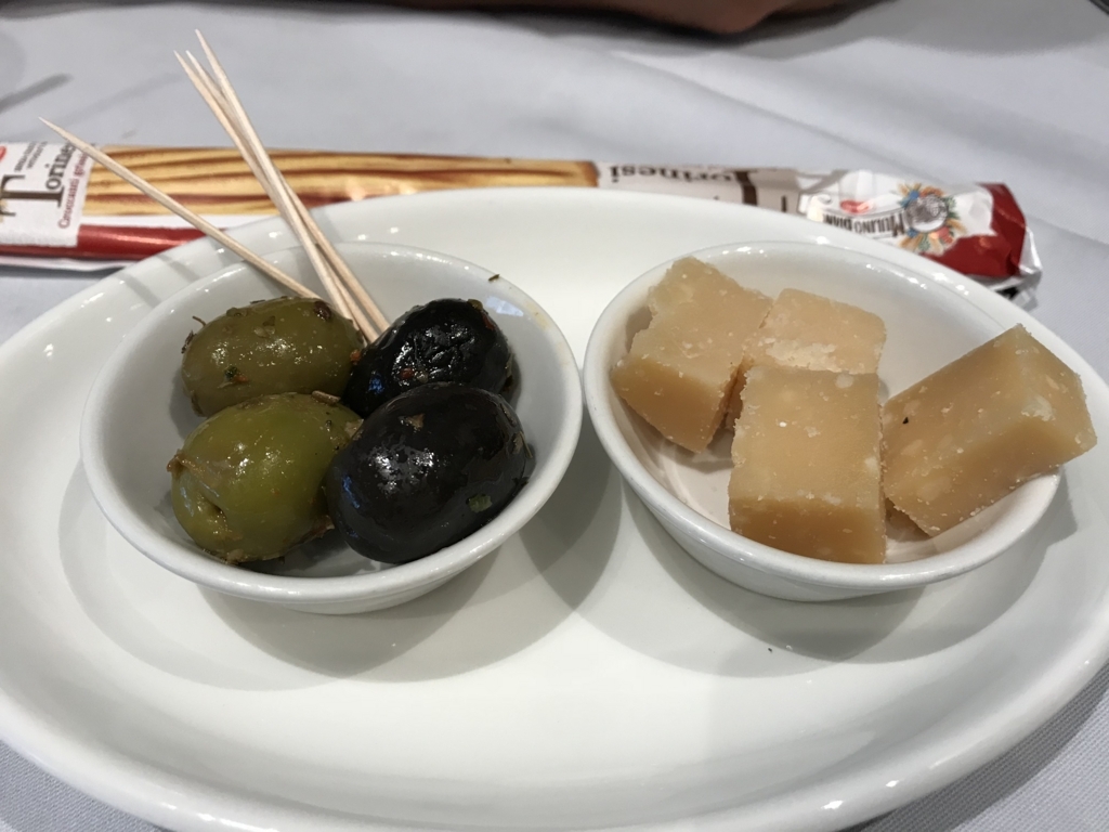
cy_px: 416
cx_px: 554
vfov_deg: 49.7
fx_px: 897
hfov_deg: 63.4
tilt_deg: -45.2
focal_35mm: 28
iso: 32
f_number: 1.8
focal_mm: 3.99
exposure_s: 1/33
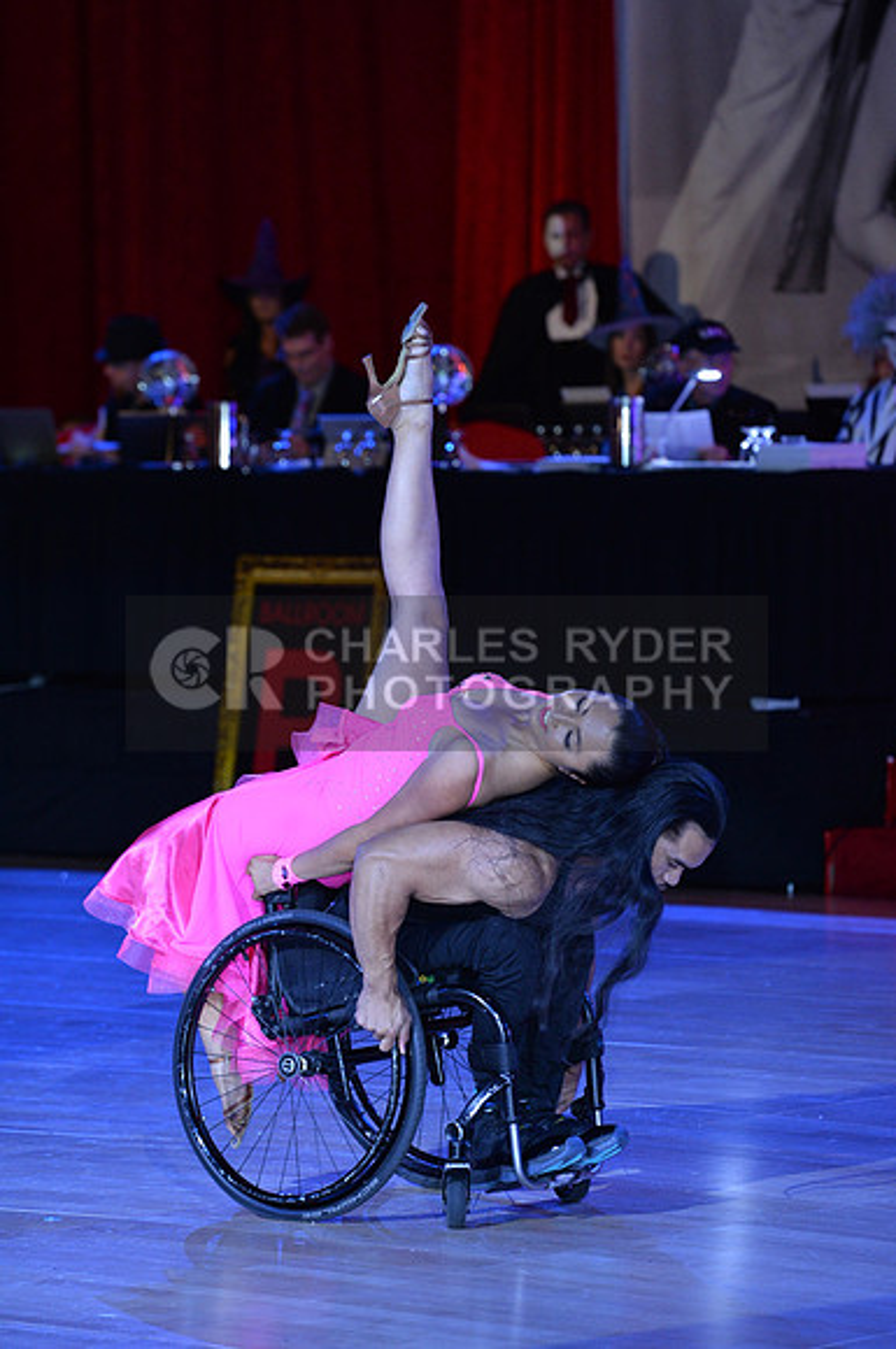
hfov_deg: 7.8
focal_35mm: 175
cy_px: 674
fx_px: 6552
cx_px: 448
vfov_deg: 11.8
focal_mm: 175
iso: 2000
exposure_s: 1/250
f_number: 5
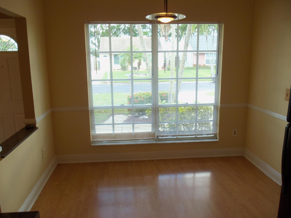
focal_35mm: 29
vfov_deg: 48.2
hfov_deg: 61.7
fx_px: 244
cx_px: 146
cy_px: 109
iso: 100
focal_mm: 5.2
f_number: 3.4
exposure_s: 1/30
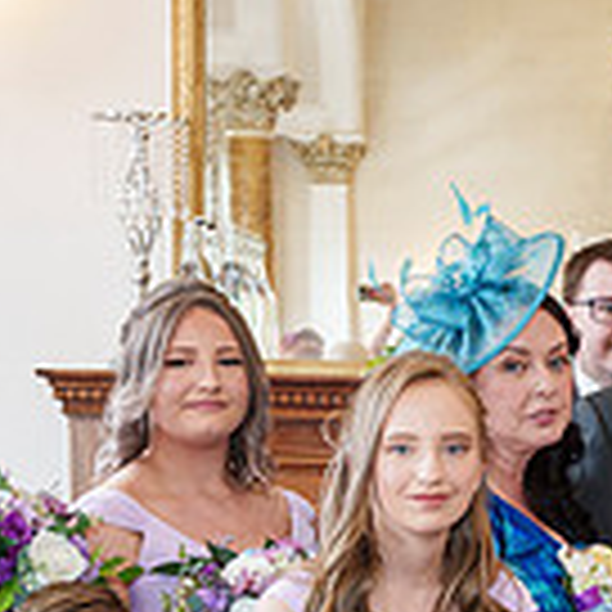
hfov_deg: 16.0
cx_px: 796
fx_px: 2060
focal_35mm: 103
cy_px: 754
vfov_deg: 16.2
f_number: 3.5
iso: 640
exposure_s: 1/125
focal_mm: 28
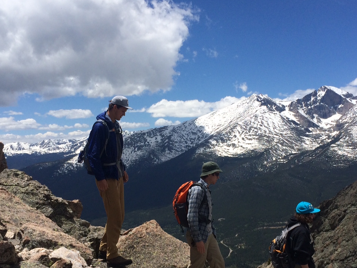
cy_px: 163
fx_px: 526
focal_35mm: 51
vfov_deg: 28.5
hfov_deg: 37.4
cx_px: 198
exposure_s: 1/4566
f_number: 2.2
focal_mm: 4.12
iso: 40
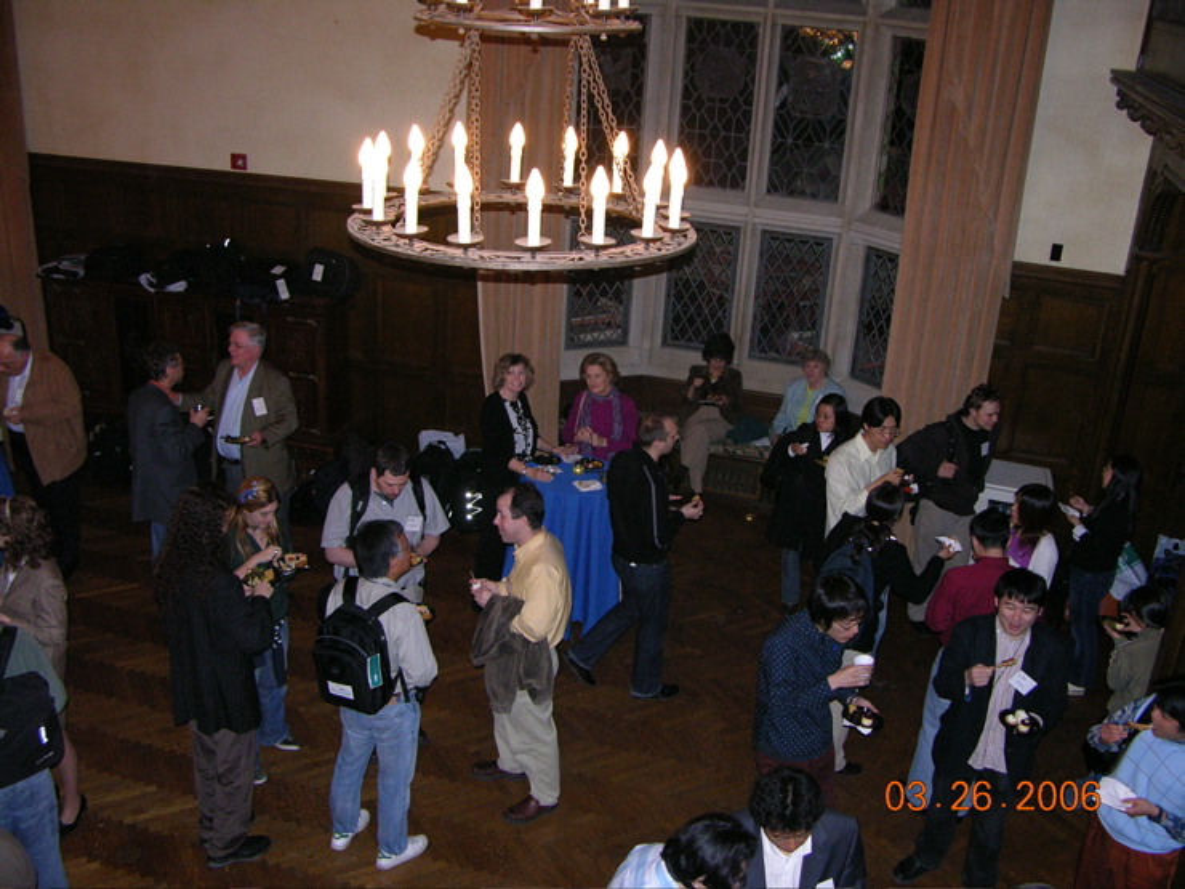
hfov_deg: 52.6
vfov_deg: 40.7
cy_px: 444
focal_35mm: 35
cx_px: 592
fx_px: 1198
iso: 200
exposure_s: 1/60.1
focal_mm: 8.9
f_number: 2.8
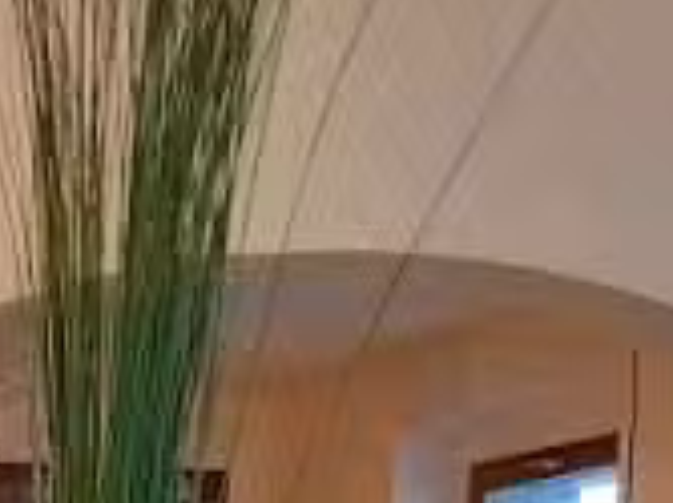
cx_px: -484
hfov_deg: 14.7
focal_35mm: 120
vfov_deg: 11.4
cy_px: 913
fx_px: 2331
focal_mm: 4.65
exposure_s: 1/33
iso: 320
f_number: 1.8
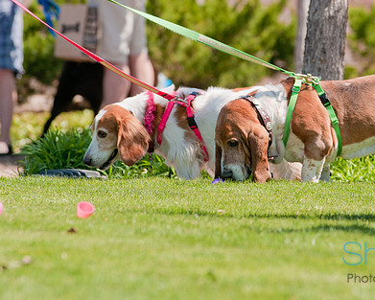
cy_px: 118
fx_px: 4629
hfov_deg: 4.6
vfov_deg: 3.7
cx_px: 218
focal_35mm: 417
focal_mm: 200
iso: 200
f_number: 5
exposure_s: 1/800
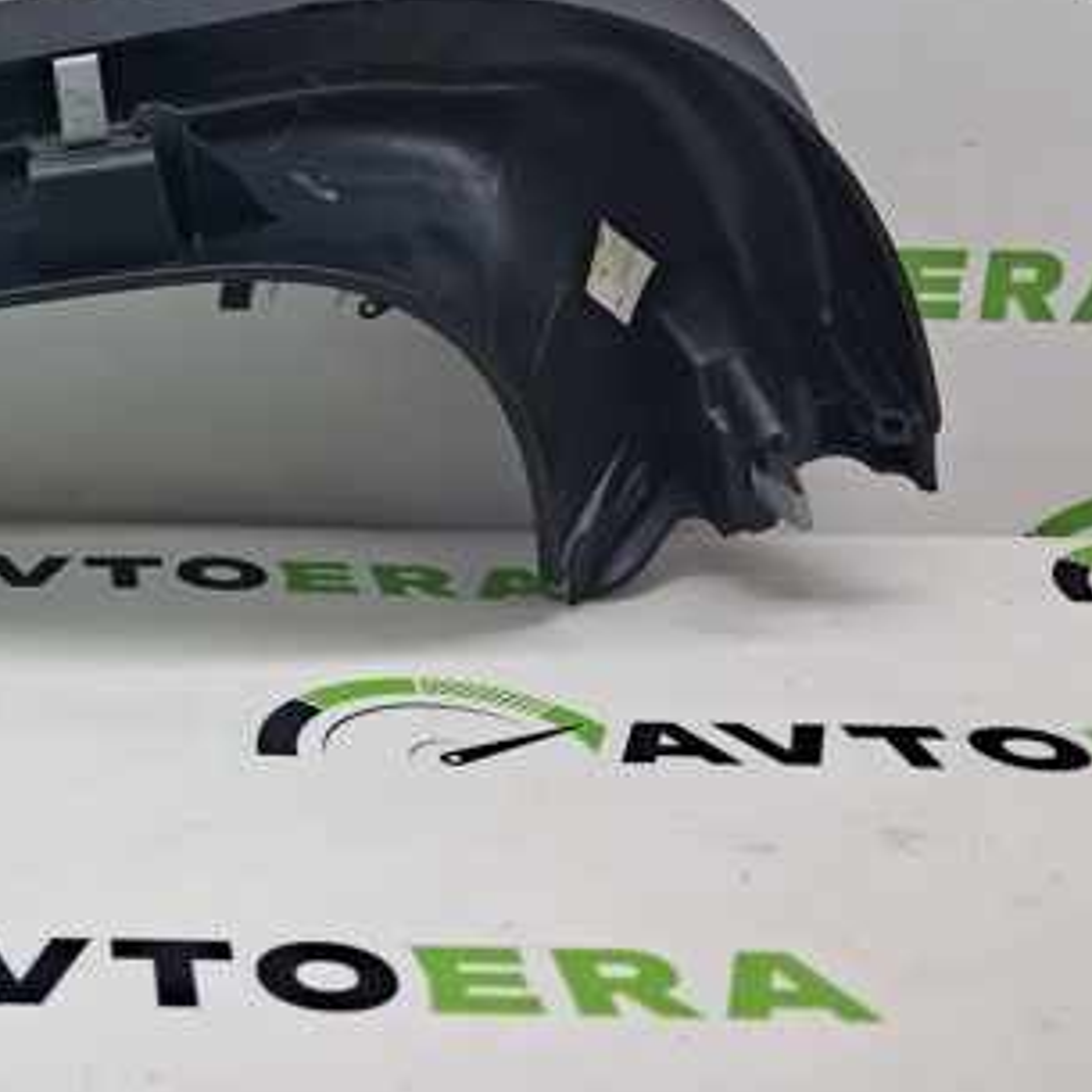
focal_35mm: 50
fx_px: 1785
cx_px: -18
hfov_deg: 31.3
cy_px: 374
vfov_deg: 33.8
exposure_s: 1/100
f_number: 1.8
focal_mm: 4
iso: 50
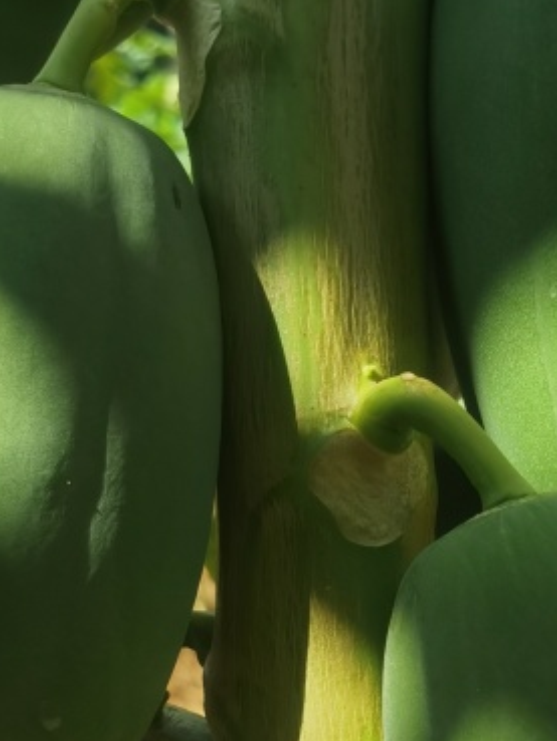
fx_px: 1672
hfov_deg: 18.8
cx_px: 380
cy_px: 858
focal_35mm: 78
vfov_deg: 23.2
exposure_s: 1/1629
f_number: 1.9
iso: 50
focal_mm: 6.71
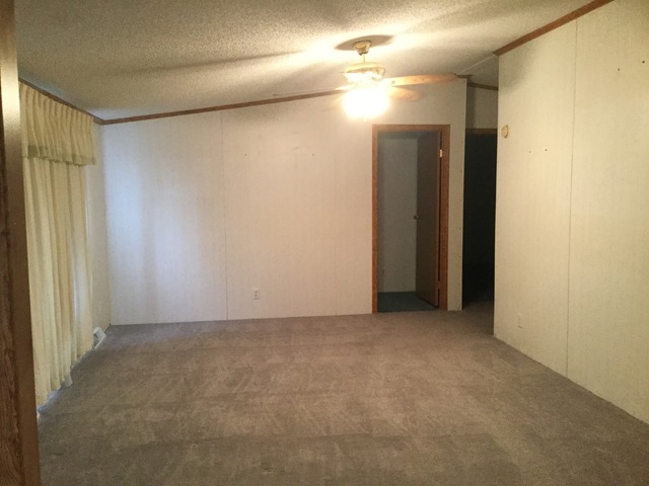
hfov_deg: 58.4
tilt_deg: -5.9
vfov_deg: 45.4
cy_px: 243
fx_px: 581
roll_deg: +0.3
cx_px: 324
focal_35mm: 31
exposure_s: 1/30
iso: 200
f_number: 2.4
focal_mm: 3.3
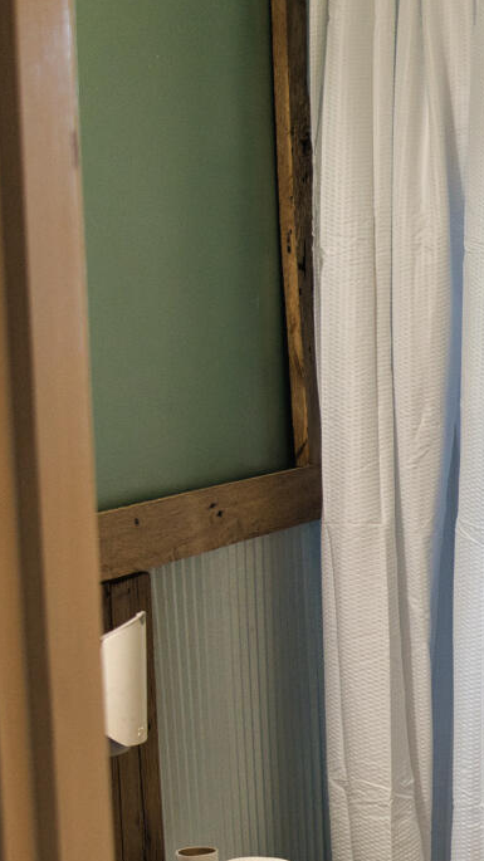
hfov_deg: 11.0
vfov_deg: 20.1
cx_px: 815
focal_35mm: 104
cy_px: 789
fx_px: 2374
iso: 640
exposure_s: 1/160
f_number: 4.5
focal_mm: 34
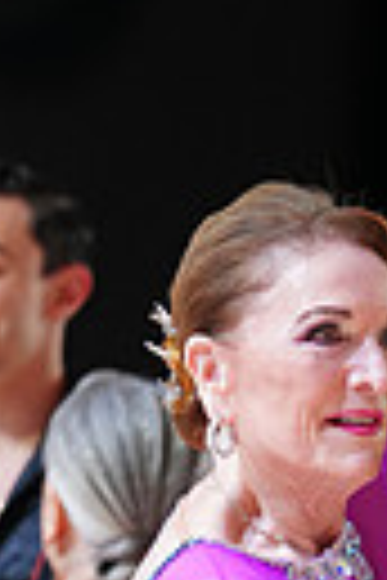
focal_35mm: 705
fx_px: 11367
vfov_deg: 2.9
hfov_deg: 1.9
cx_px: 727
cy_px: 1021
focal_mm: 157
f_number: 2.8
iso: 1000
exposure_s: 1/400
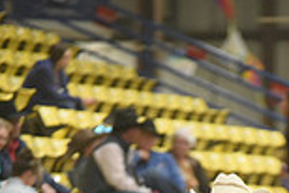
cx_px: 203
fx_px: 5592
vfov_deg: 2.0
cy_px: 336
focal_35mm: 696
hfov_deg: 3.0
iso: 3200
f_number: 2.8
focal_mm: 185
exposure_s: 1/400
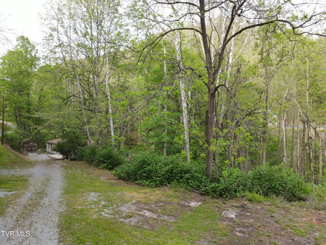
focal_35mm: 24
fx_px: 226
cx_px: 163
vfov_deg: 56.8
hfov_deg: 71.6
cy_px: 122
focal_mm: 4.5
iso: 100
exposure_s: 1/100
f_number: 2.8
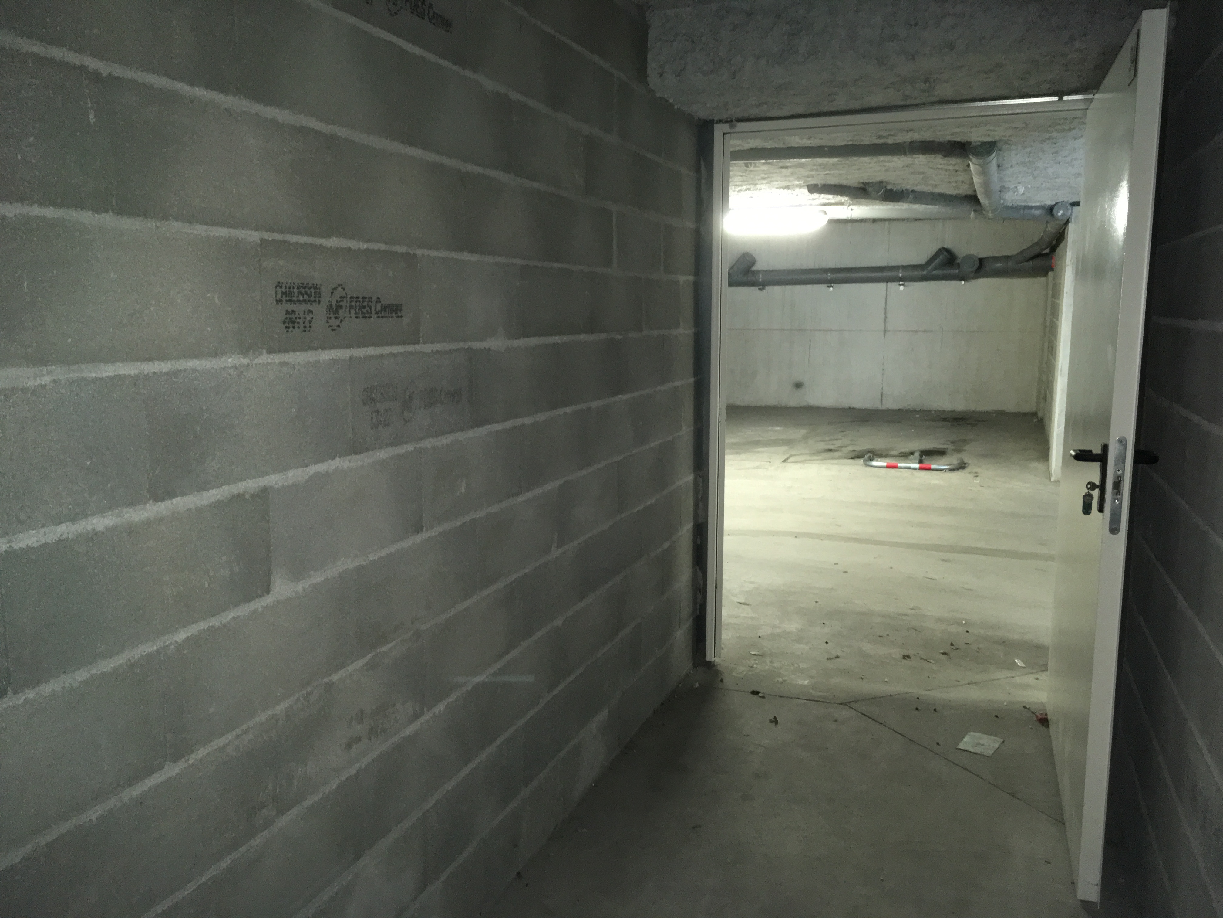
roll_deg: +0.3
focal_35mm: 29
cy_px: 459
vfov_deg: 48.2
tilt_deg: -9.4
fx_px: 1025
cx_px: 612
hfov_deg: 61.7
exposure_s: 1/17
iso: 160
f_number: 2.2
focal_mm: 4.15
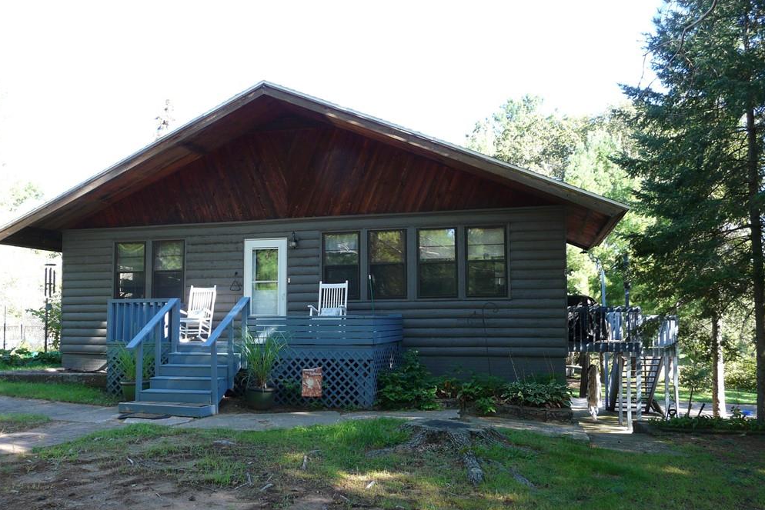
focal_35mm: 30
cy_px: 290
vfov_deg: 43.5
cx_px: 377
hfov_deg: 61.9
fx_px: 638
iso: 100
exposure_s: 1/80
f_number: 2.8
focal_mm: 4.6
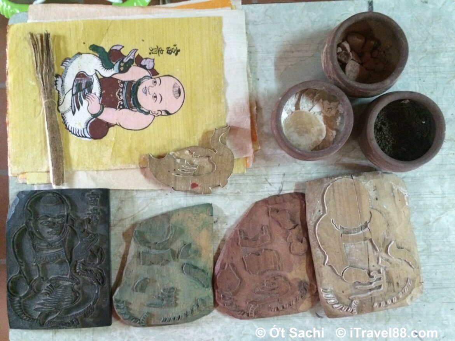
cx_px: 228
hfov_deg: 61.6
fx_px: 381
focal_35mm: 29
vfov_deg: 48.2
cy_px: 170
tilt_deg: -86.6
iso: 500
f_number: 2.2
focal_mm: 4.15
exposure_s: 1/15
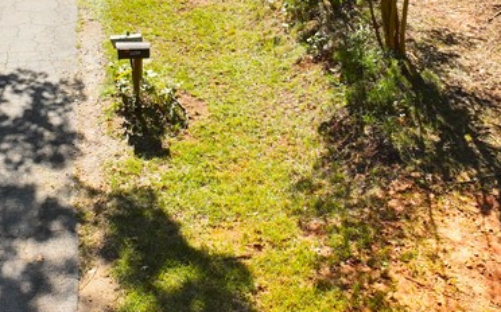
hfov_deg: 29.3
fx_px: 955
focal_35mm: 70
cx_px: 198
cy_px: -38
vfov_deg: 17.9
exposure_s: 1/120
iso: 250
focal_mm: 12.29
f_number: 2.8
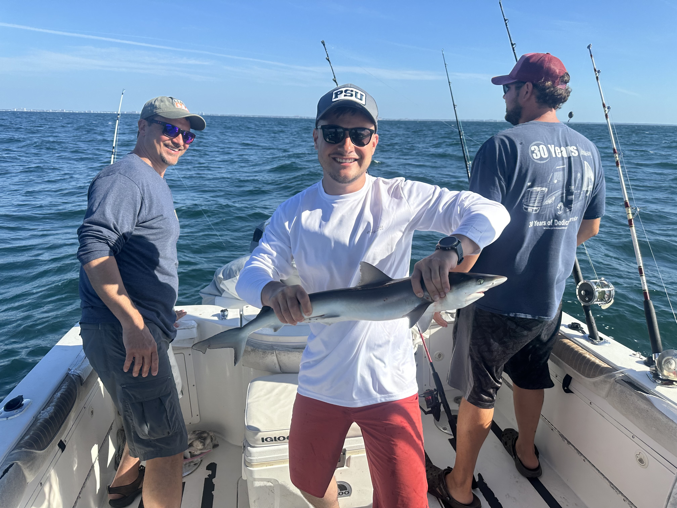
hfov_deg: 71.6
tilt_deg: -13.8
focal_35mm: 24
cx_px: 338
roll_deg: -1.5
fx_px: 469
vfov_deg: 56.8
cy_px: 254
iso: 80
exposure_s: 1/3155
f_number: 1.78
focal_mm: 6.86
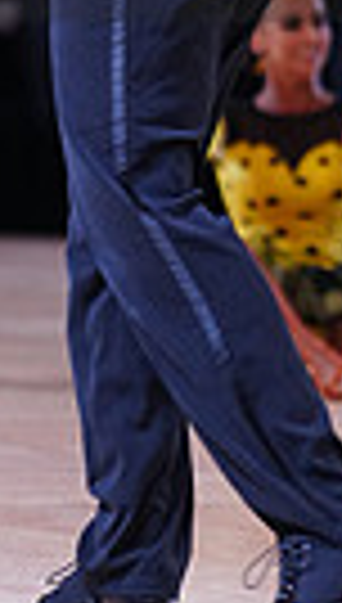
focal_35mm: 475
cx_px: 169
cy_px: -126
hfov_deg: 2.6
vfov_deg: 4.5
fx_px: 7610
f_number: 2.8
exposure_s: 1/500
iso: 1600
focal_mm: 105
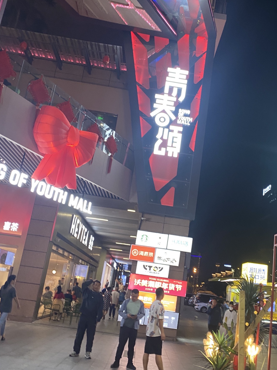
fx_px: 384
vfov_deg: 51.3
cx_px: 182
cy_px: 190
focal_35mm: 36
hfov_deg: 39.3
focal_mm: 4.25
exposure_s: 1/50
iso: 160
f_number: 1.8
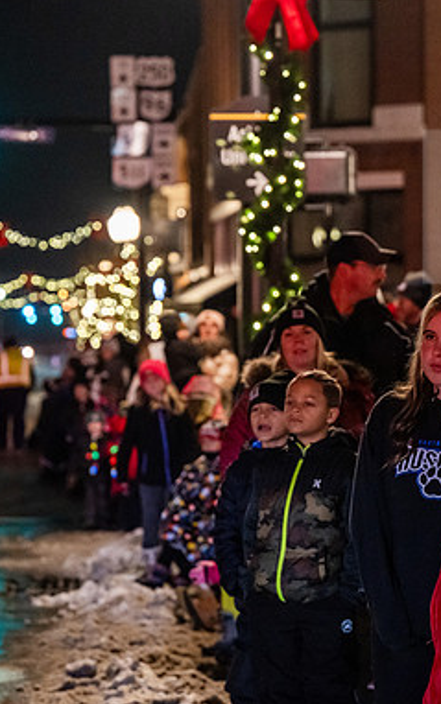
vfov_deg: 18.0
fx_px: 2229
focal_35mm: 116
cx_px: 367
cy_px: 353
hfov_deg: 11.3
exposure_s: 1/250
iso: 4000
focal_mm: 75
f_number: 3.2
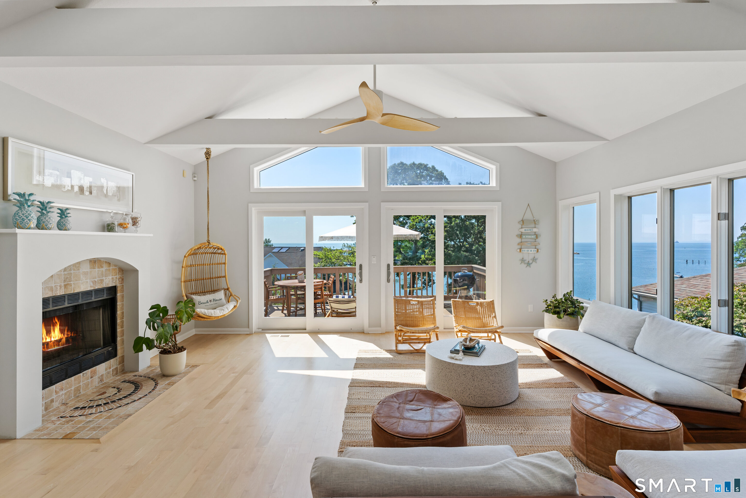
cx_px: 373
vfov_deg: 70.4
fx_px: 352
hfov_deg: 93.3
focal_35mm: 17
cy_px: 249
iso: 320
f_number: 8
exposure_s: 1/80
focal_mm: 17
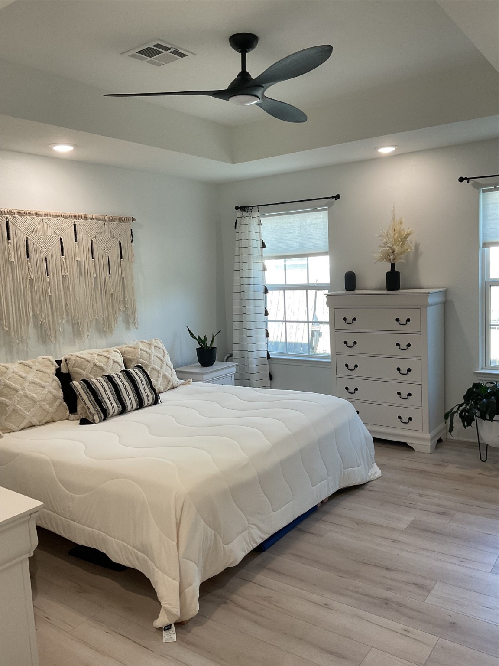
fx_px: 557
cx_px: 250
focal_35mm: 29
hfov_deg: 48.2
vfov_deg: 61.7
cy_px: 333
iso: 64
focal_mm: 3
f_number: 1.8
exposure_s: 1/120
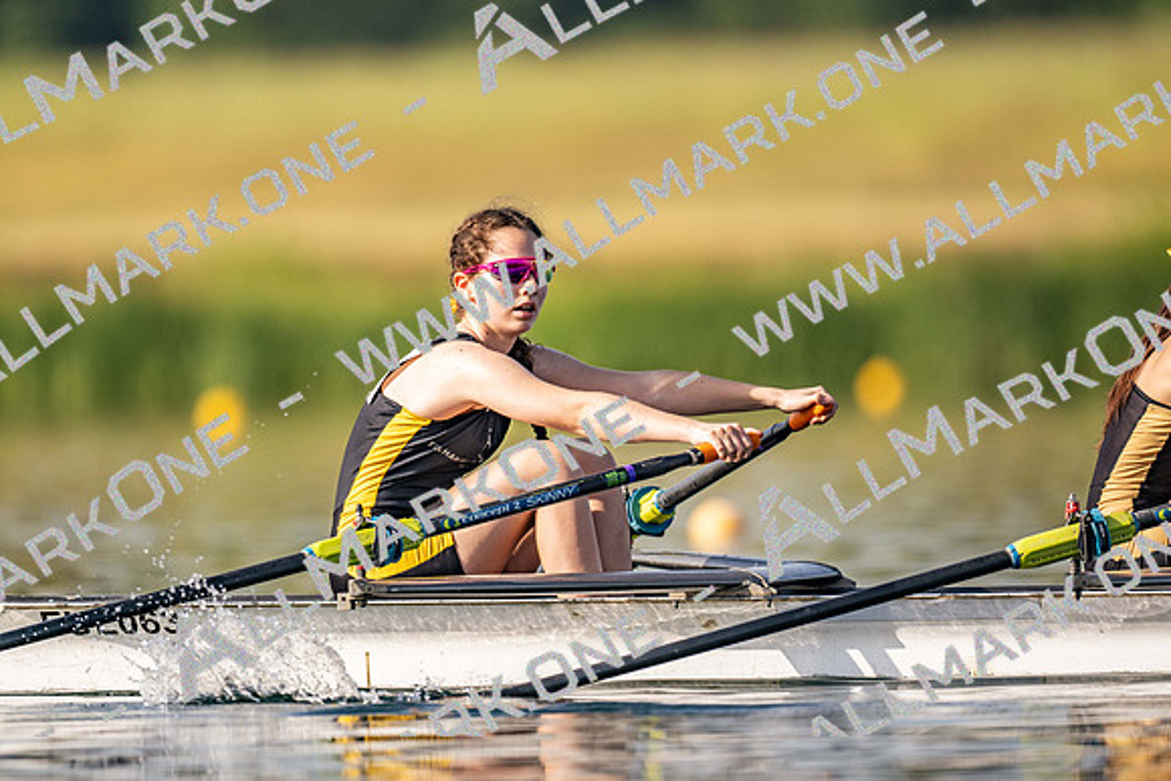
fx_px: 19520
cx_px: 586
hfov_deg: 3.4
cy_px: 390
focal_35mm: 600
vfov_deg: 2.3
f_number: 4
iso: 180
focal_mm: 600
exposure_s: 1/2500
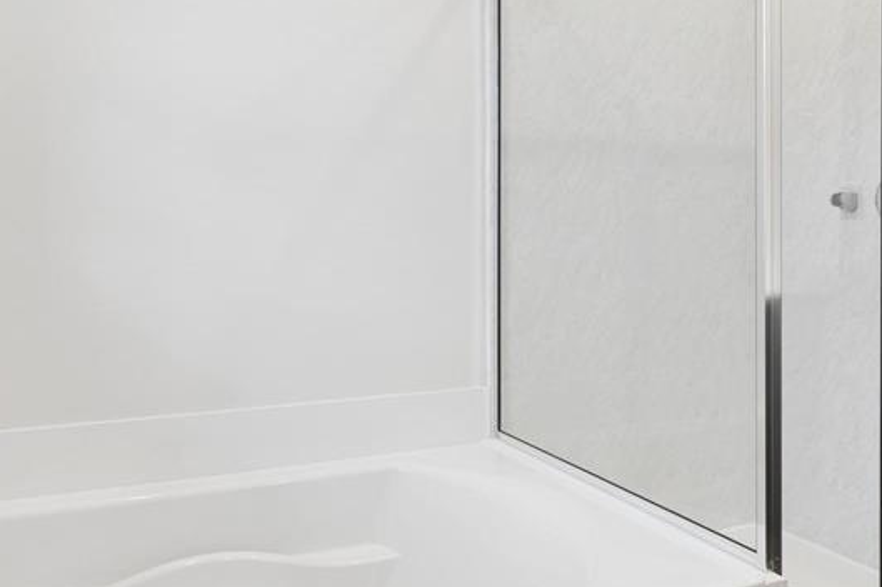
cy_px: 268
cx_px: 438
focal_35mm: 32
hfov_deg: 58.8
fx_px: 783
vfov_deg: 41.1
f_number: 8
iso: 100
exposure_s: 1/5
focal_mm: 11
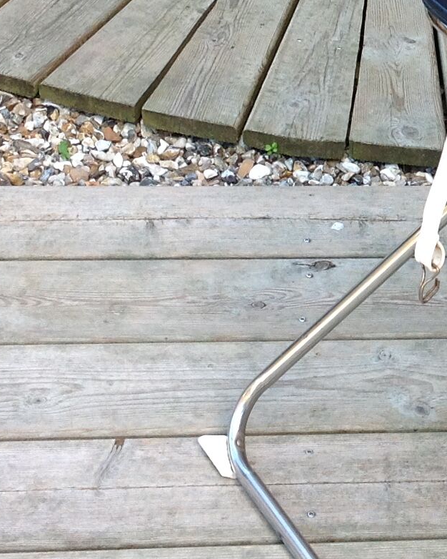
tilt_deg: -31.4
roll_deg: -5.0
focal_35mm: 113
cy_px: 130
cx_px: 550
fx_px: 1868
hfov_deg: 13.3
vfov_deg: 16.9
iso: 50
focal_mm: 4.28
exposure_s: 1/129
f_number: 2.4
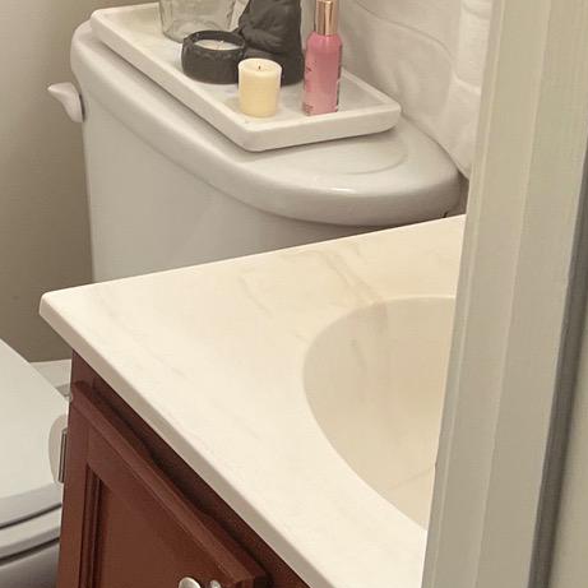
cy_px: -214
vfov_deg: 16.0
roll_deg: -1.9
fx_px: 1960
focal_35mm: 102
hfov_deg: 15.9
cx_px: -235
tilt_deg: -13.6
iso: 50
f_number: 1.5
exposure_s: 1/120
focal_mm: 5.7
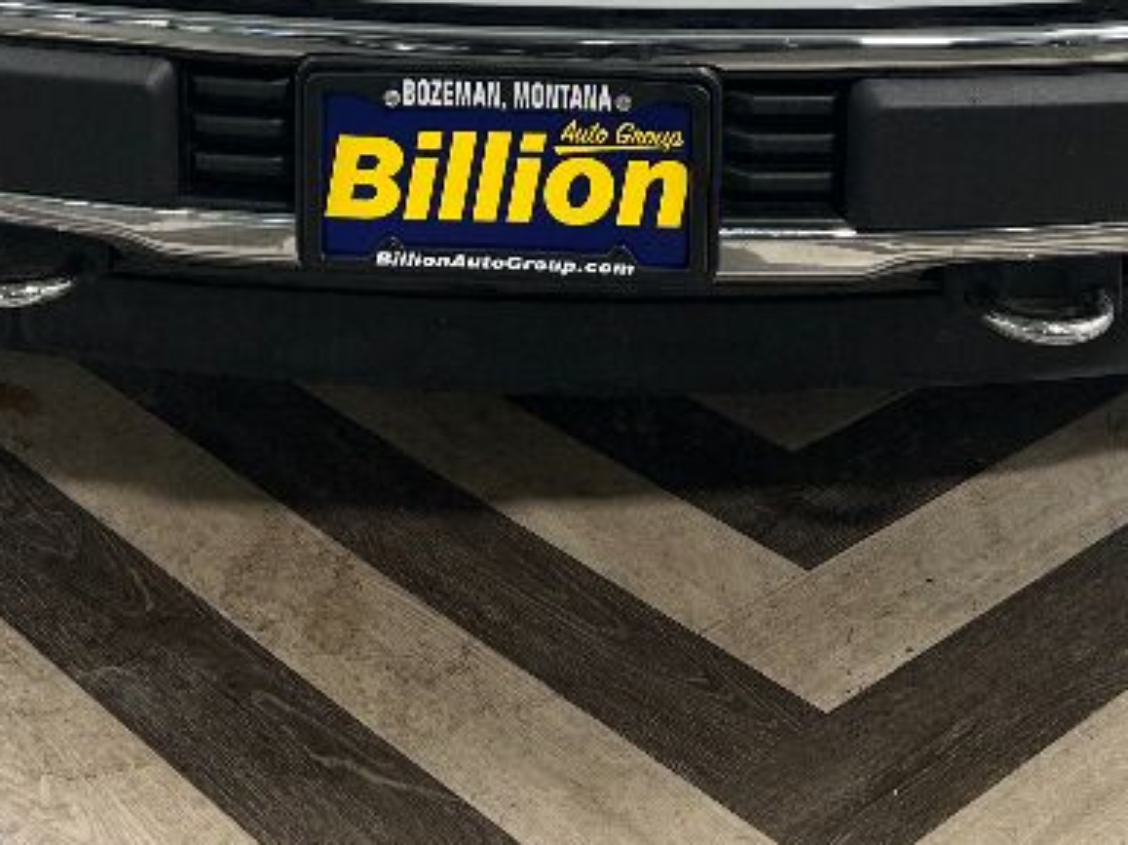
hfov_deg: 28.2
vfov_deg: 19.7
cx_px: 544
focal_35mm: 69
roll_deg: +0.0
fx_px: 2247
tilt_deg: -14.2
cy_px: -243
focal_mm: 5.7
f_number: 1.5
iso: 80
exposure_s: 1/120
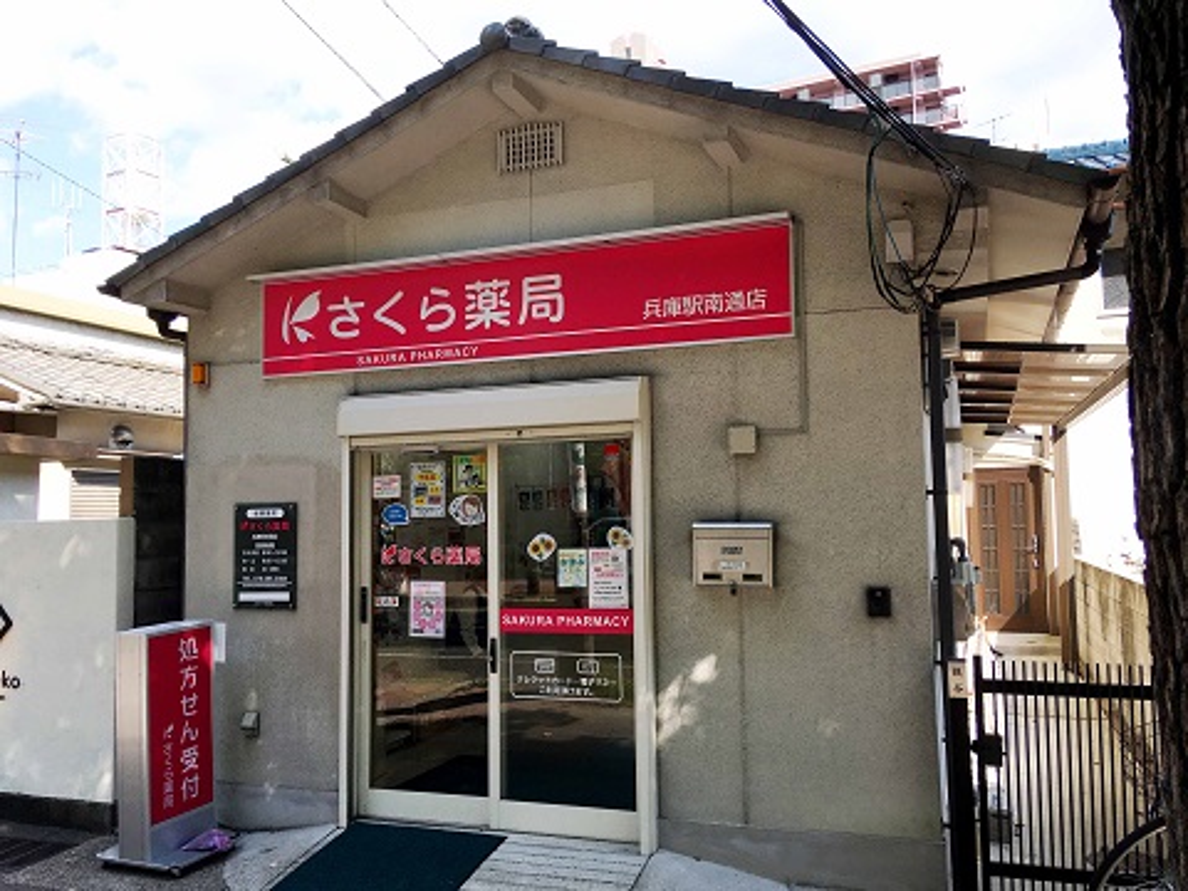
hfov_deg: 61.7
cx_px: 594
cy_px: 446
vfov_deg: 48.2
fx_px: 995
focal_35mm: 29
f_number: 2.2
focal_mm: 4.15
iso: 25
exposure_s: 1/538
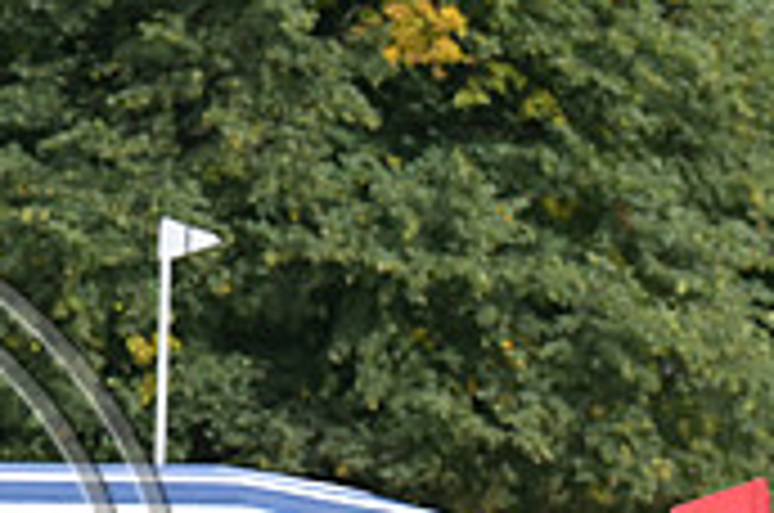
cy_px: 585
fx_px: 13048
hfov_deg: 3.4
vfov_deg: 2.3
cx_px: -328
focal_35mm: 608
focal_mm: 120
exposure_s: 1/1250
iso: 800
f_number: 5.6
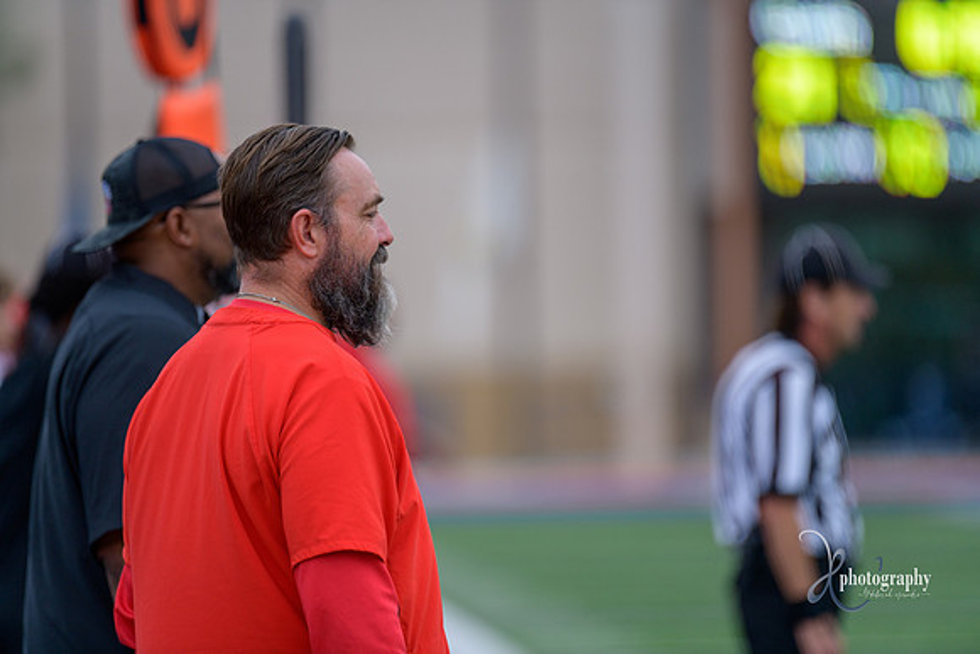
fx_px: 8168
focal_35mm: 300
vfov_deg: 4.6
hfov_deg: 6.9
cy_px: 327
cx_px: 490
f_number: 2.8
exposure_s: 1/800
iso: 280
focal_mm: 300
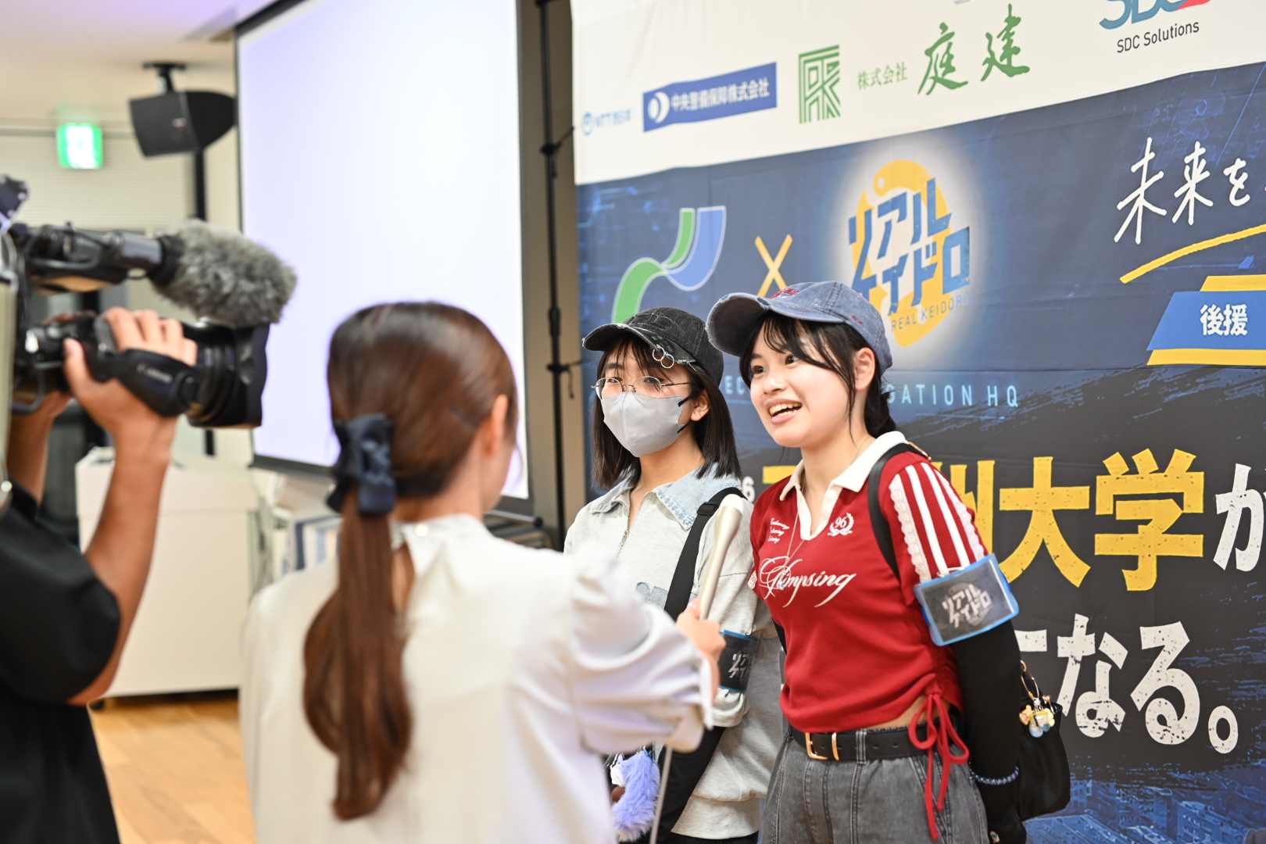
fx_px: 1758
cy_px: 422
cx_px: 633
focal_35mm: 50
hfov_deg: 39.6
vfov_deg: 27.0
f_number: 2.2
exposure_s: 1/125
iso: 500
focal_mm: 50
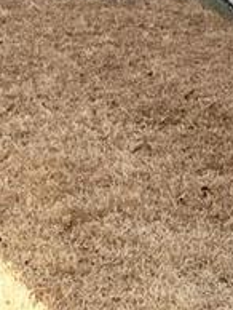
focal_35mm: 190
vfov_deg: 10.3
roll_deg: -2.3
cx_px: 484
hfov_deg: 7.5
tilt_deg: -9.4
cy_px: -21
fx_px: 1701
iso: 80
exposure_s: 1/3145
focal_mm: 6.76
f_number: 1.78
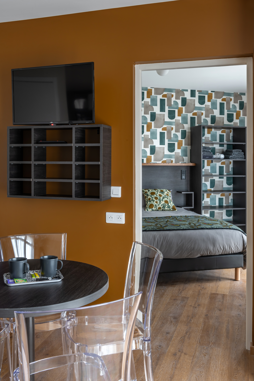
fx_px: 381
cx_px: 127
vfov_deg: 53.1
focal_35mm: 36
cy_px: 190
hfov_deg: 36.9
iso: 200
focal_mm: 36
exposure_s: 1/3
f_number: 13
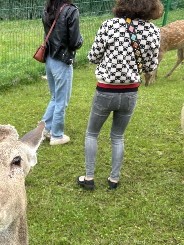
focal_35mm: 47
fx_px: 333
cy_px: 183
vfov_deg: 39.4
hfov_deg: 30.1
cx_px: 33
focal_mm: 5.96
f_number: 1.6
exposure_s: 1/212
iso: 40
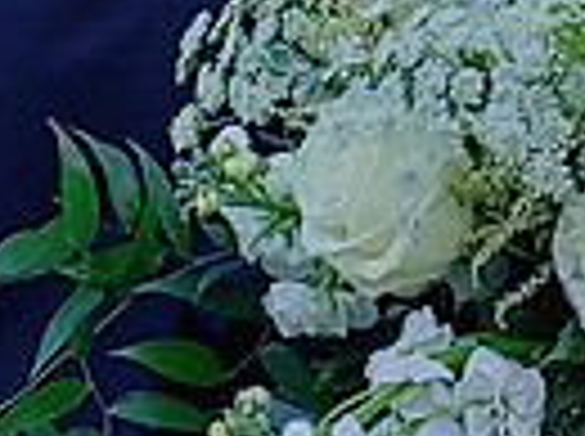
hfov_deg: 9.2
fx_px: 3542
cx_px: 819
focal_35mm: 210
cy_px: -510
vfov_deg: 6.8
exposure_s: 1/450
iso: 50
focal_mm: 4.23
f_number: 1.5
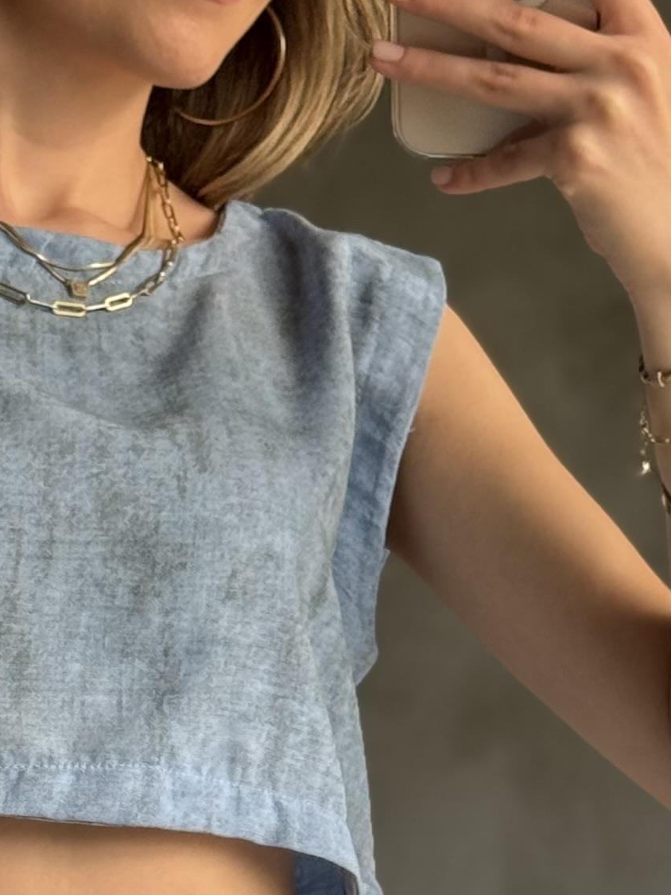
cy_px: 767
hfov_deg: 8.6
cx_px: 60
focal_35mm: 172
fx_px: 4445
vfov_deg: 11.4
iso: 100
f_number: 1.78
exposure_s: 1/69
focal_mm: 6.76
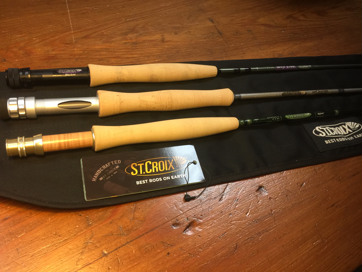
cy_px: 136
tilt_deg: -51.6
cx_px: 181
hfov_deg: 61.7
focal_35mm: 29
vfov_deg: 48.2
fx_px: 303
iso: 40
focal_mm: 4.15
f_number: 2.2
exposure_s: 1/30
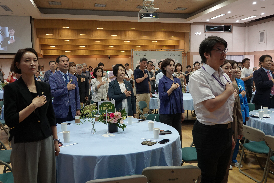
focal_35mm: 33
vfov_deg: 40.0
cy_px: 92
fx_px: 251
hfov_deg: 57.2
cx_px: 137
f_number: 3.5
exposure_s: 1/40
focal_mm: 12.25
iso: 500
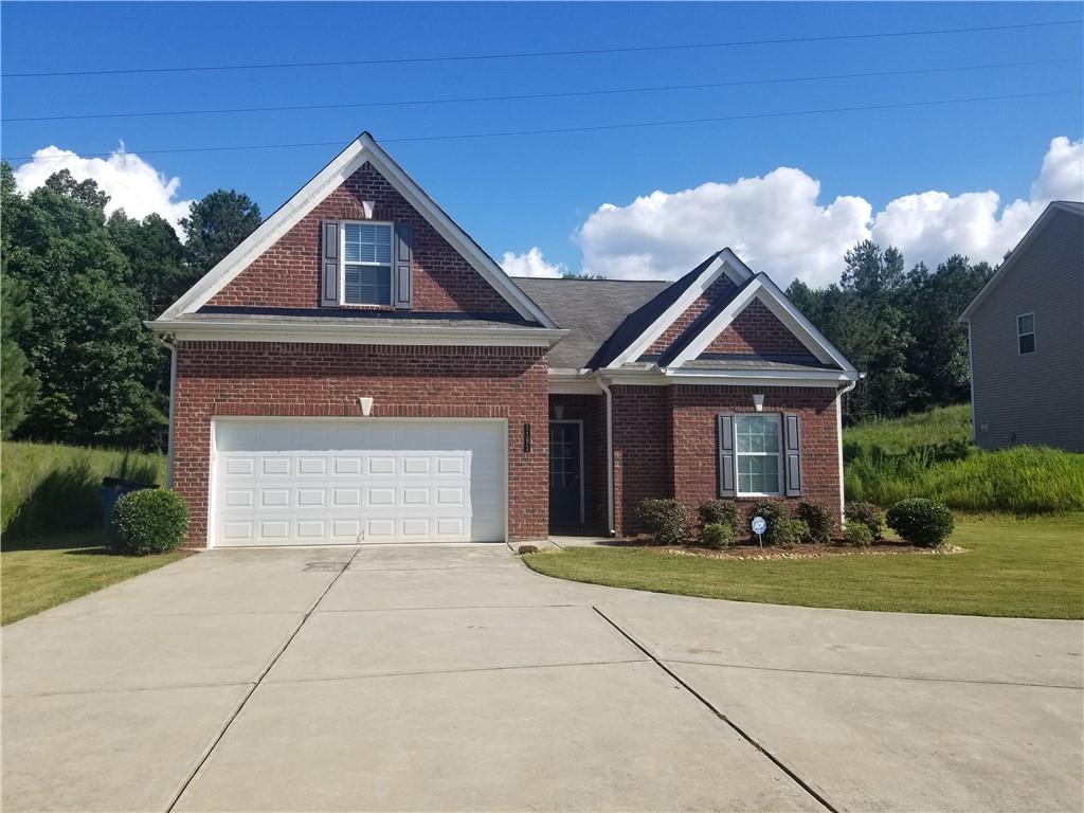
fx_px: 814
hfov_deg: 67.3
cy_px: 406
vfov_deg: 53.1
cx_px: 542
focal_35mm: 26
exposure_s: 1/2752
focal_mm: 4.25
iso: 50
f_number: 1.7
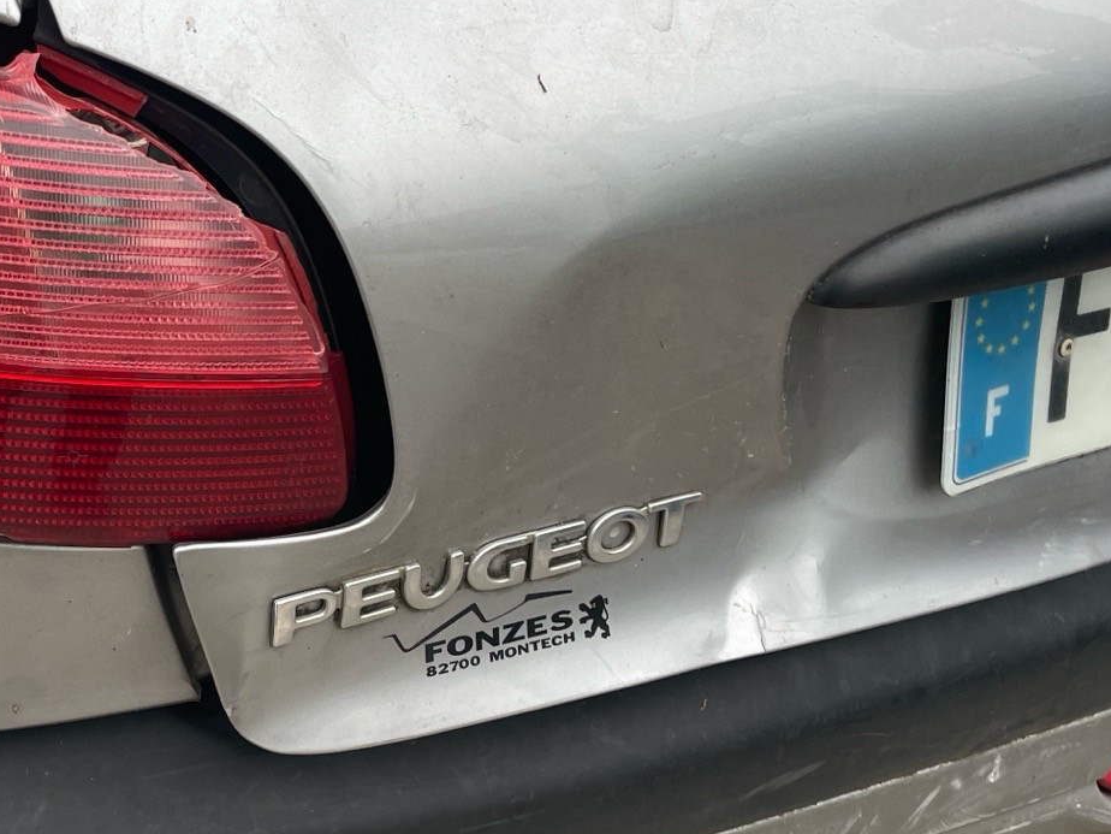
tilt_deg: -36.5
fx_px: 1733
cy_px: 459
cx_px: 83
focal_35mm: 54
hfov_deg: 33.4
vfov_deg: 27.0
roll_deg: +0.9
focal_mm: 4.2
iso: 32
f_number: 1.6
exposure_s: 1/141
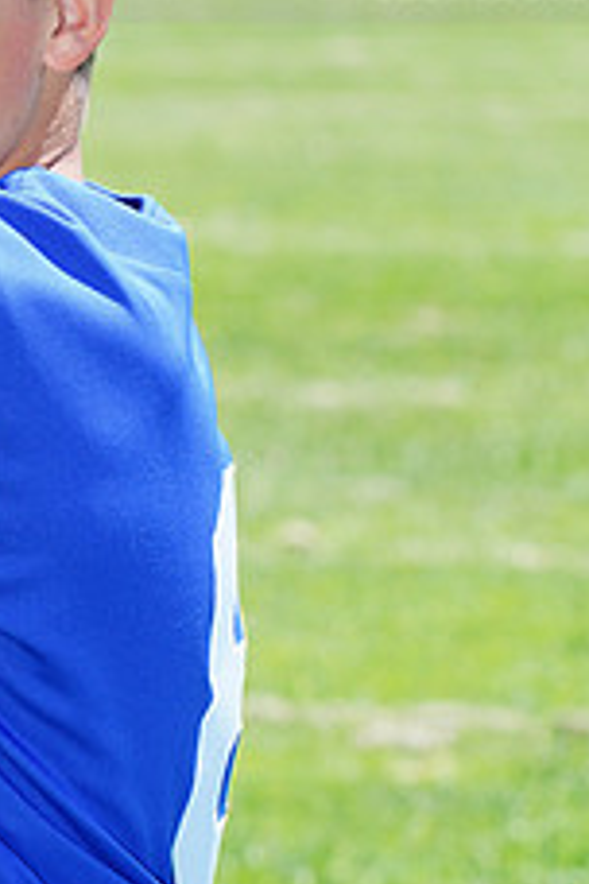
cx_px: -134
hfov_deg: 3.3
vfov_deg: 5.0
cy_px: -101
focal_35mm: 410
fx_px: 10061
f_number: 9
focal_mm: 161
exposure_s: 1/200
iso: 200
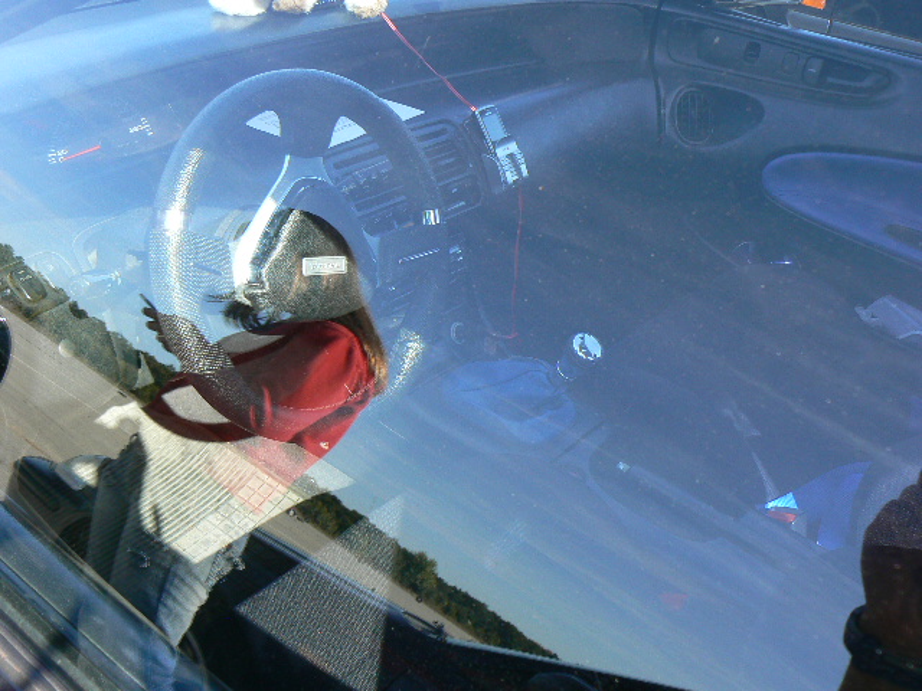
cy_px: 346
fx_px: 959
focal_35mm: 36
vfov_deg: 39.7
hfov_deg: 51.4
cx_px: 461
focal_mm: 6
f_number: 5.6
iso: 80
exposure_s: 1/100
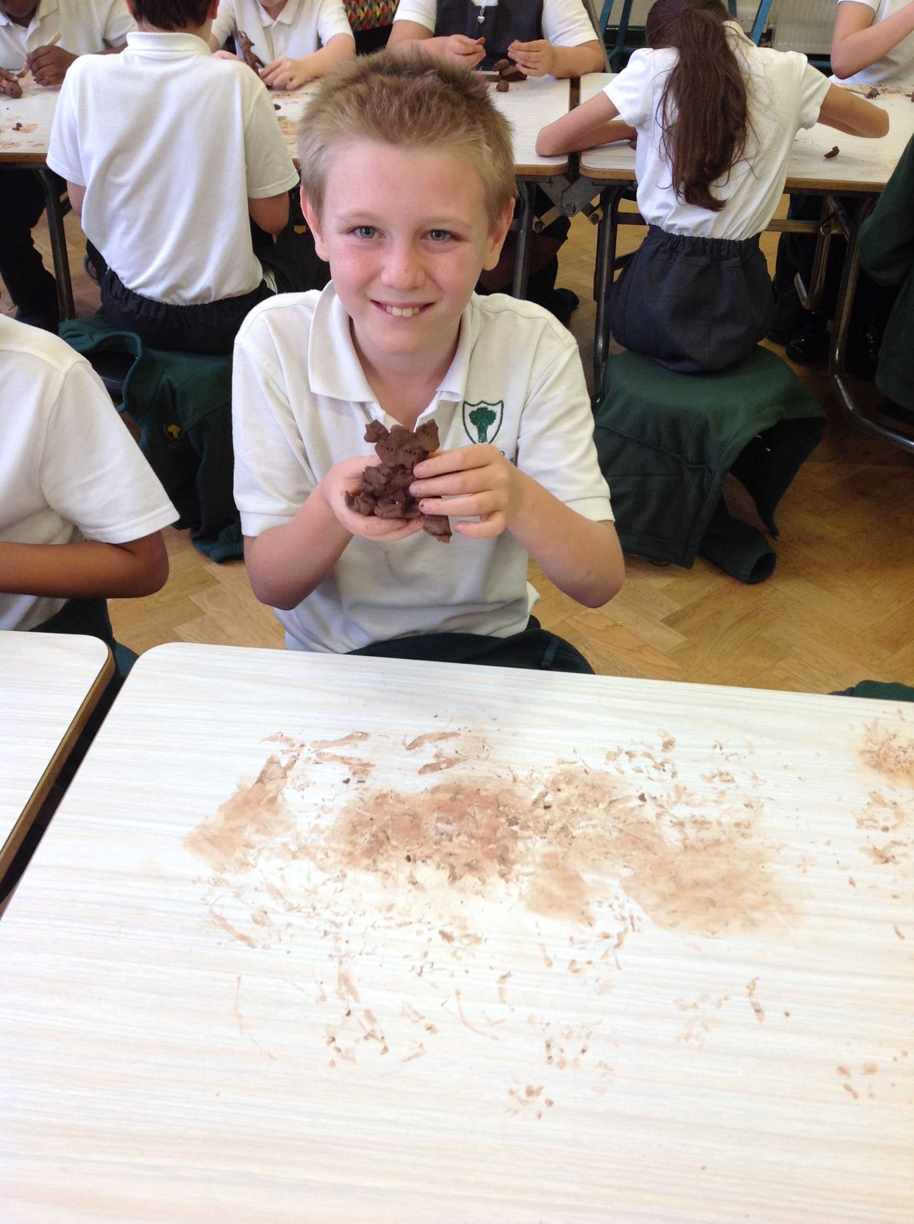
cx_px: 457
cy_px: 612
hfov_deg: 40.6
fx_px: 1235
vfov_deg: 52.7
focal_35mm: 35
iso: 50
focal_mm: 4.28
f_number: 2.4
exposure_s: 1/33
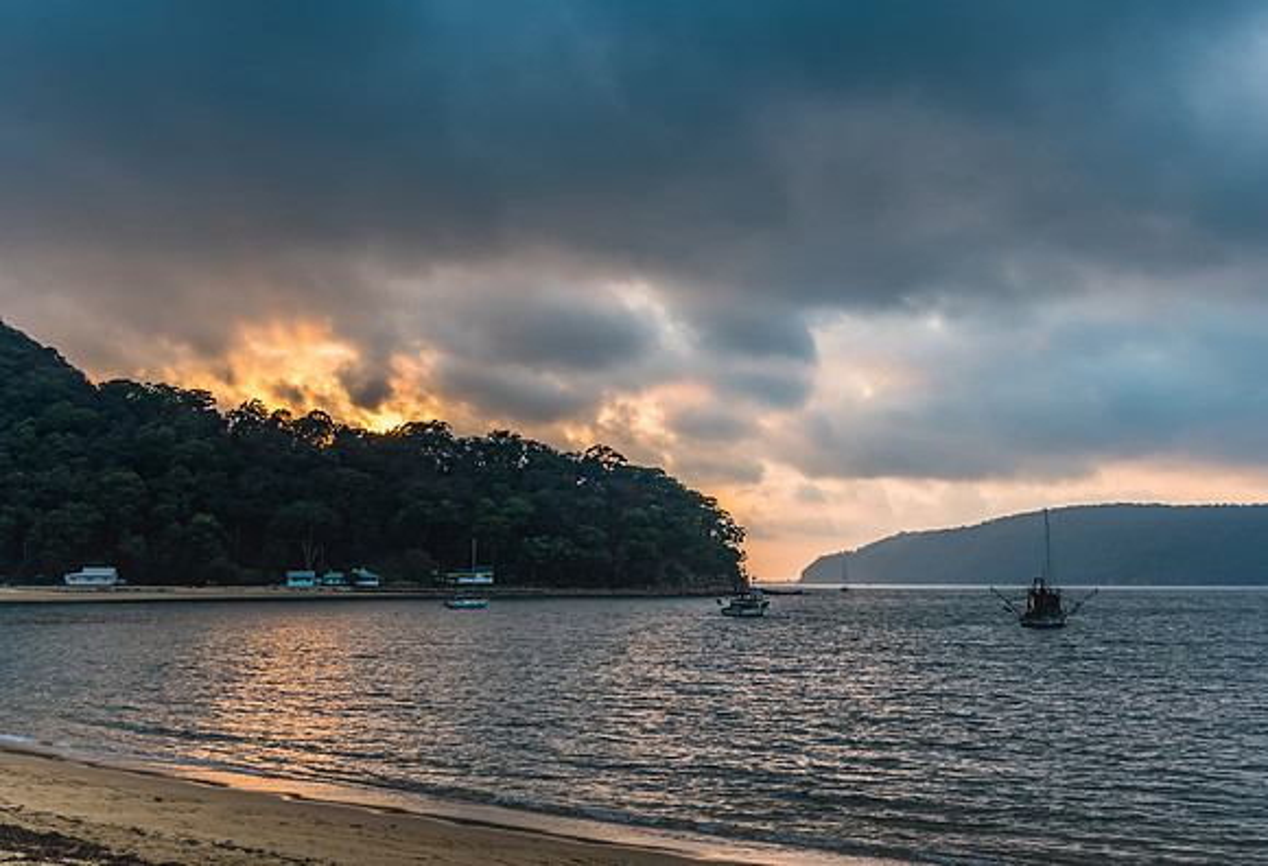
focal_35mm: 39
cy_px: 388
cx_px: 715
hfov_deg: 48.9
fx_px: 1391
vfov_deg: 34.5
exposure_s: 1/60
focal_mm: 23
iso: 160
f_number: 7.1
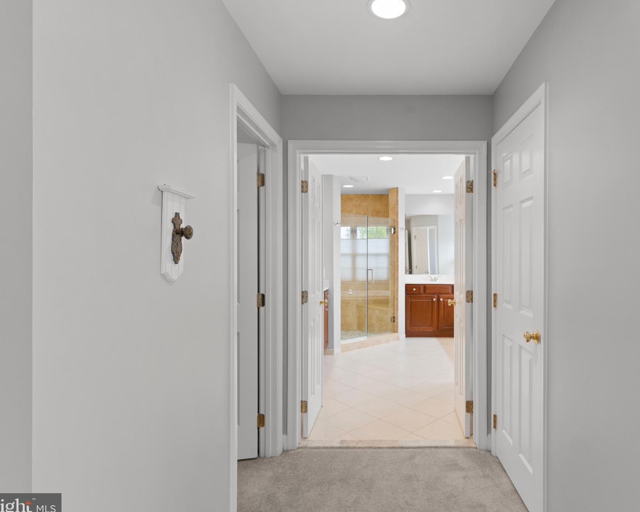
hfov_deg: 79.7
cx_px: 376
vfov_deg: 68.1
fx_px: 379
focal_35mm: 20
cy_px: 254
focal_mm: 17
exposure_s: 1/13
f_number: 8
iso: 800
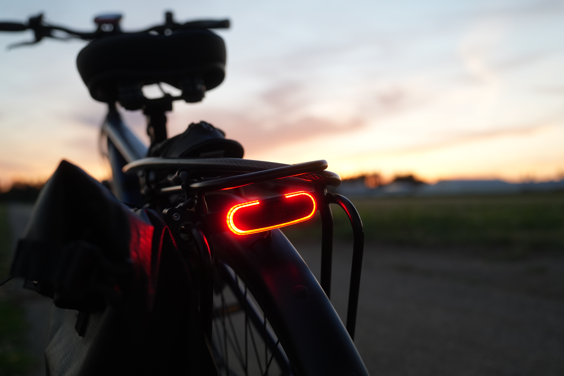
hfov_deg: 57.2
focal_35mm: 33
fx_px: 517
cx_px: 290
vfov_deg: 40.0
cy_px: 194
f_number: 2.8
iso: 500
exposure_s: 1/125
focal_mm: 32
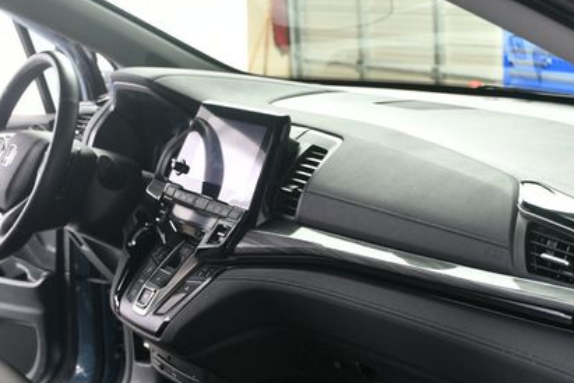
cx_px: 332
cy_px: 261
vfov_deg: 19.4
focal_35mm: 70
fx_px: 1116
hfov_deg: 28.8
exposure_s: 1/160
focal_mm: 30
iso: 100
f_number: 4
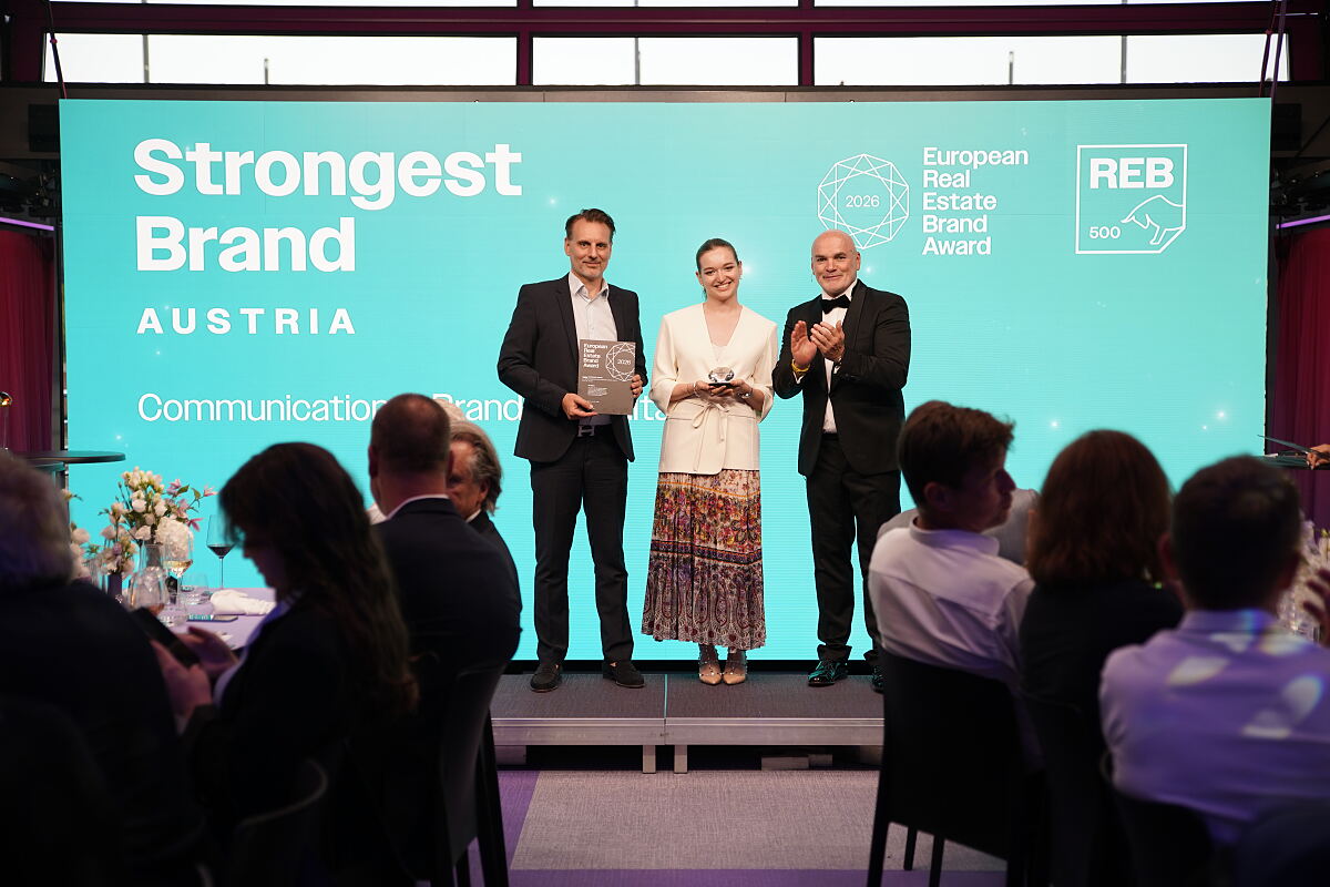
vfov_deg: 27.0
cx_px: 665
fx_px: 1847
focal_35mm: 50
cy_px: 444
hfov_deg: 39.6
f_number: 2.8
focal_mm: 50
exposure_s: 1/125
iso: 320
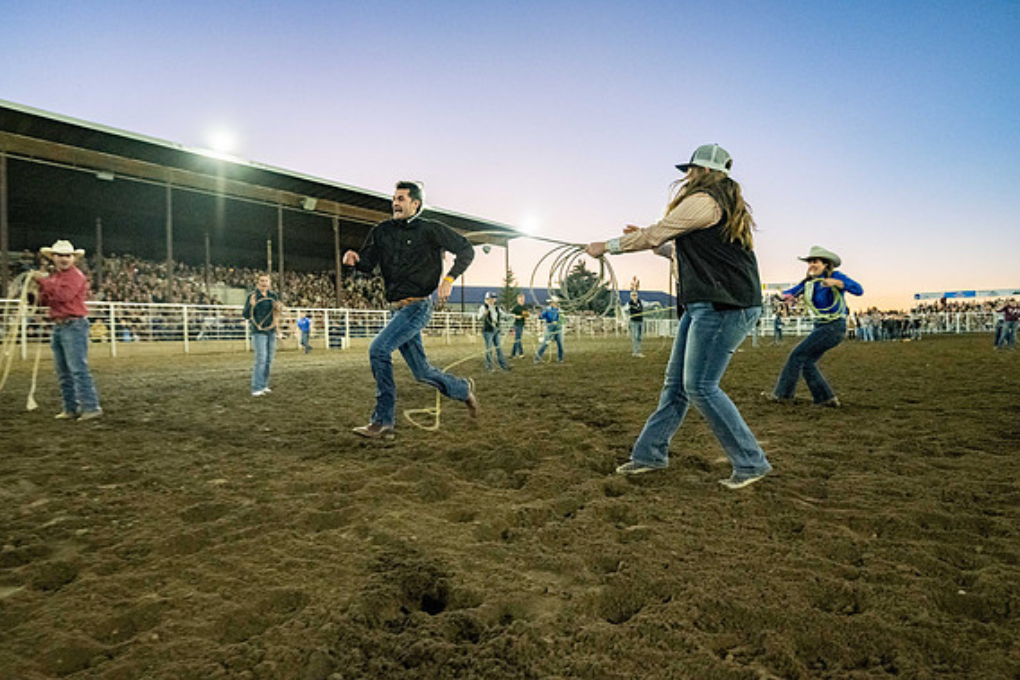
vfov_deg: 53.2
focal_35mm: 24
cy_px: 345
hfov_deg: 73.7
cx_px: 519
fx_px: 680
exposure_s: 1/320
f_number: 4
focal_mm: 23.5
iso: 3200
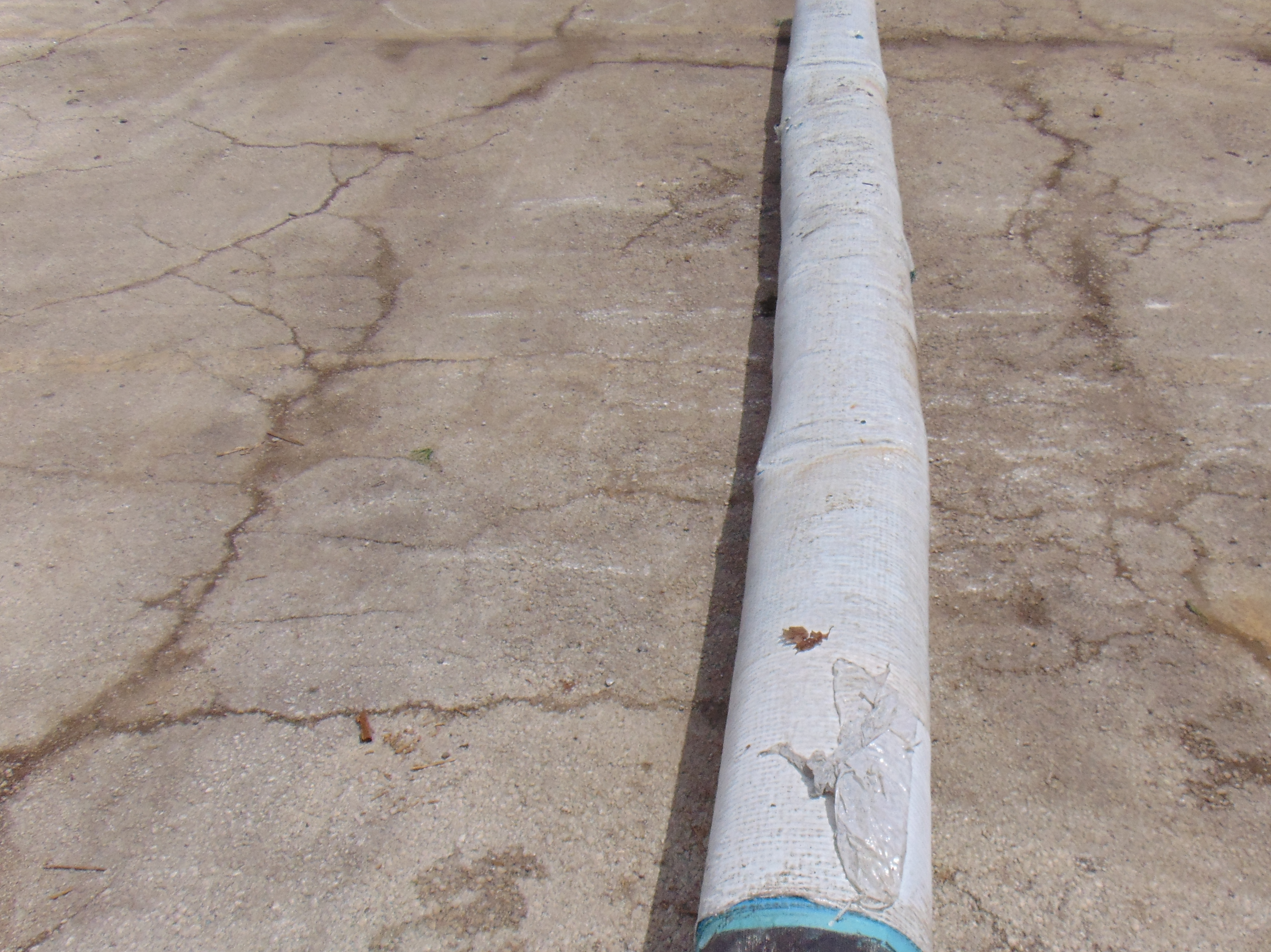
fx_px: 1395
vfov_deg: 37.7
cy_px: 530
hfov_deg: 48.7
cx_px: 761
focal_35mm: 38
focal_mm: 4.9
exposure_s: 1/500
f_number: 7.9
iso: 80
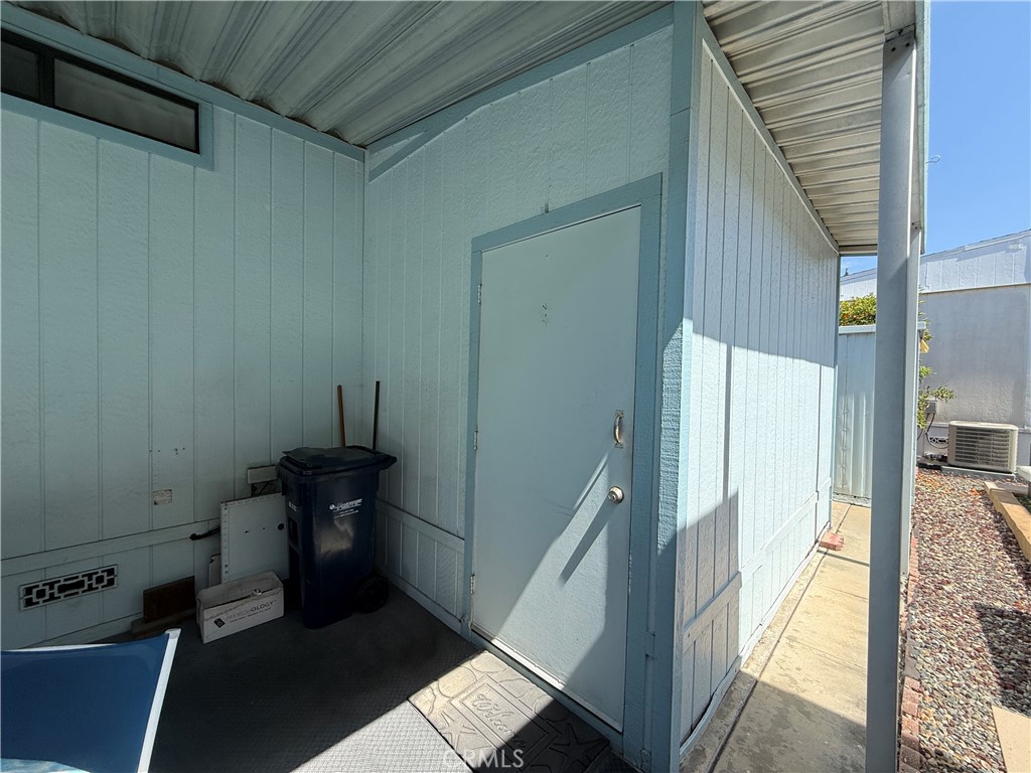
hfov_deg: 102.1
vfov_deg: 85.7
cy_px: 386
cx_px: 516
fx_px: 417
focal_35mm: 14
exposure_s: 1/579
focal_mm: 2.22
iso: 64
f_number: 2.2
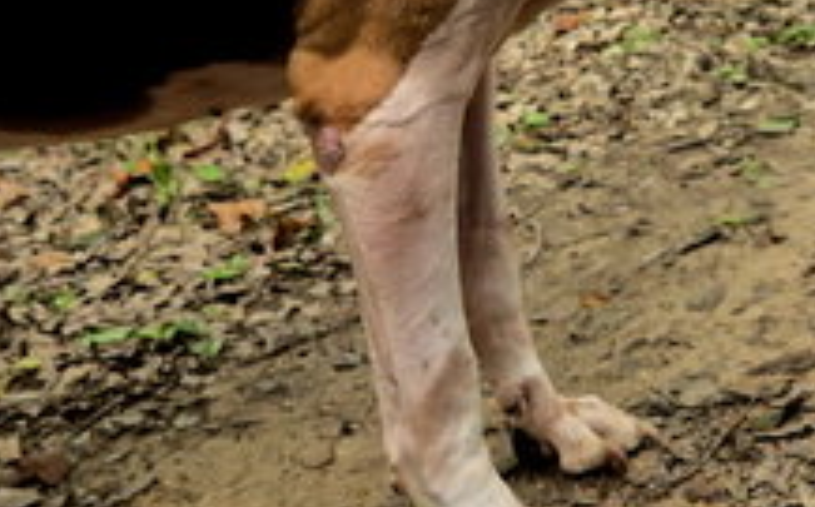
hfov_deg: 27.5
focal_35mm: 75
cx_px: 496
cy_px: 118
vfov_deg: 17.2
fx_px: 1664
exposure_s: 1/294
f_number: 1.8
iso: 25
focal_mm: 5.4
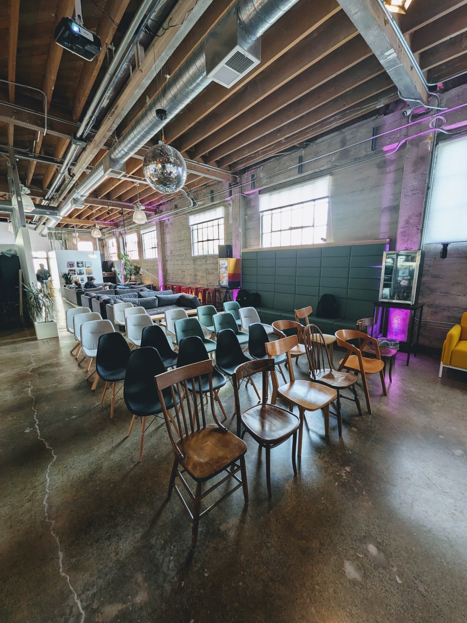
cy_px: 312
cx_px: 234
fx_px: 252
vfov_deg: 102.1
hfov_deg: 85.7
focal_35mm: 14
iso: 54
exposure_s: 1/27.4
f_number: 2.2
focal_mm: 1.85
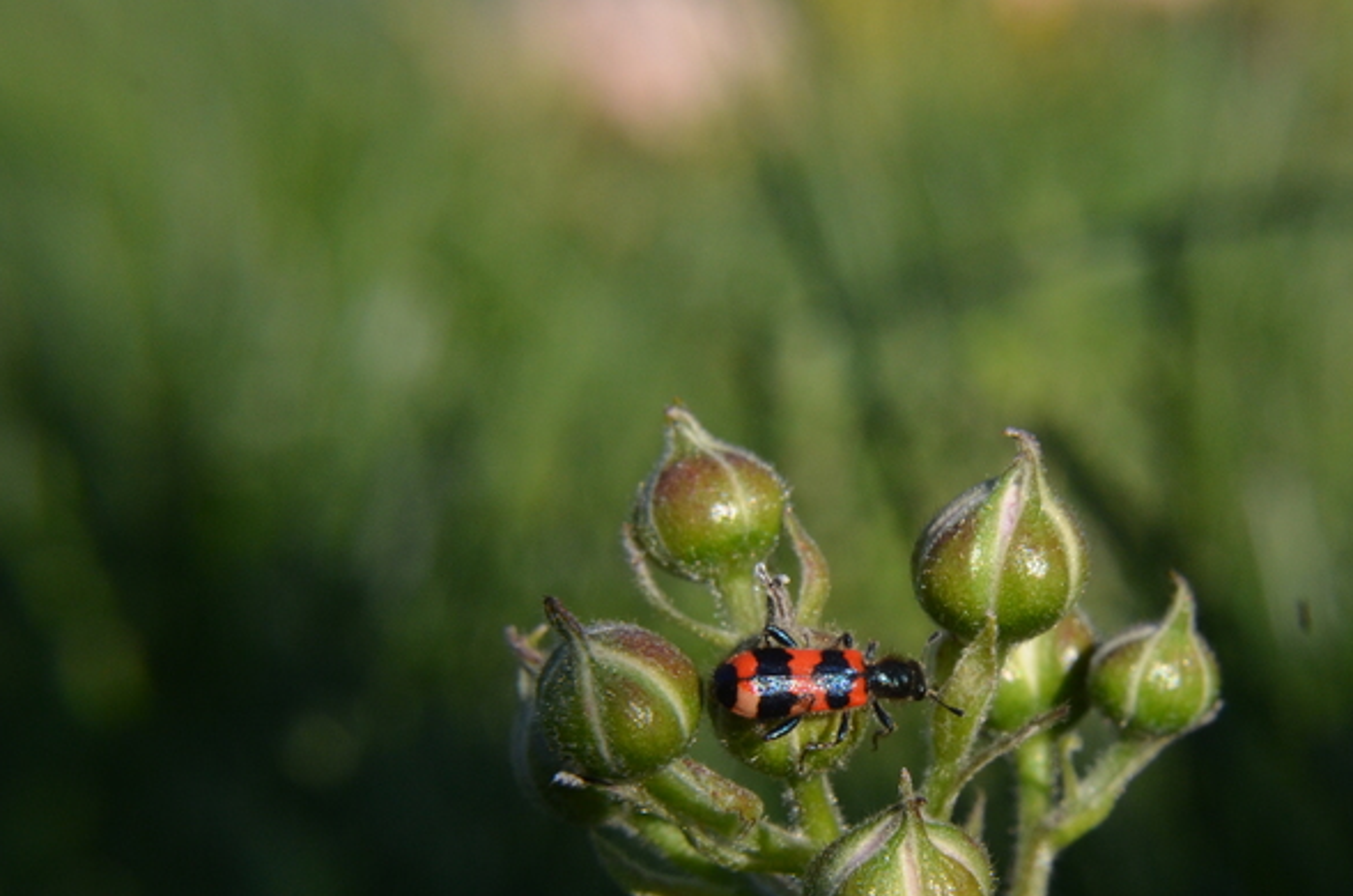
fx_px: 2400
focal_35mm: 64
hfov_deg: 31.2
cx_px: 919
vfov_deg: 21.0
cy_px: 664
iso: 640
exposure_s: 1/500
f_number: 11
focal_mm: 26
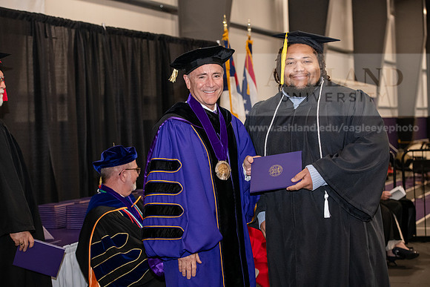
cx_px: 215
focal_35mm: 70
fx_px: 836
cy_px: 144
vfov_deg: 19.5
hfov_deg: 28.8
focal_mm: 70
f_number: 5
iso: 2500
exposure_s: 1/200
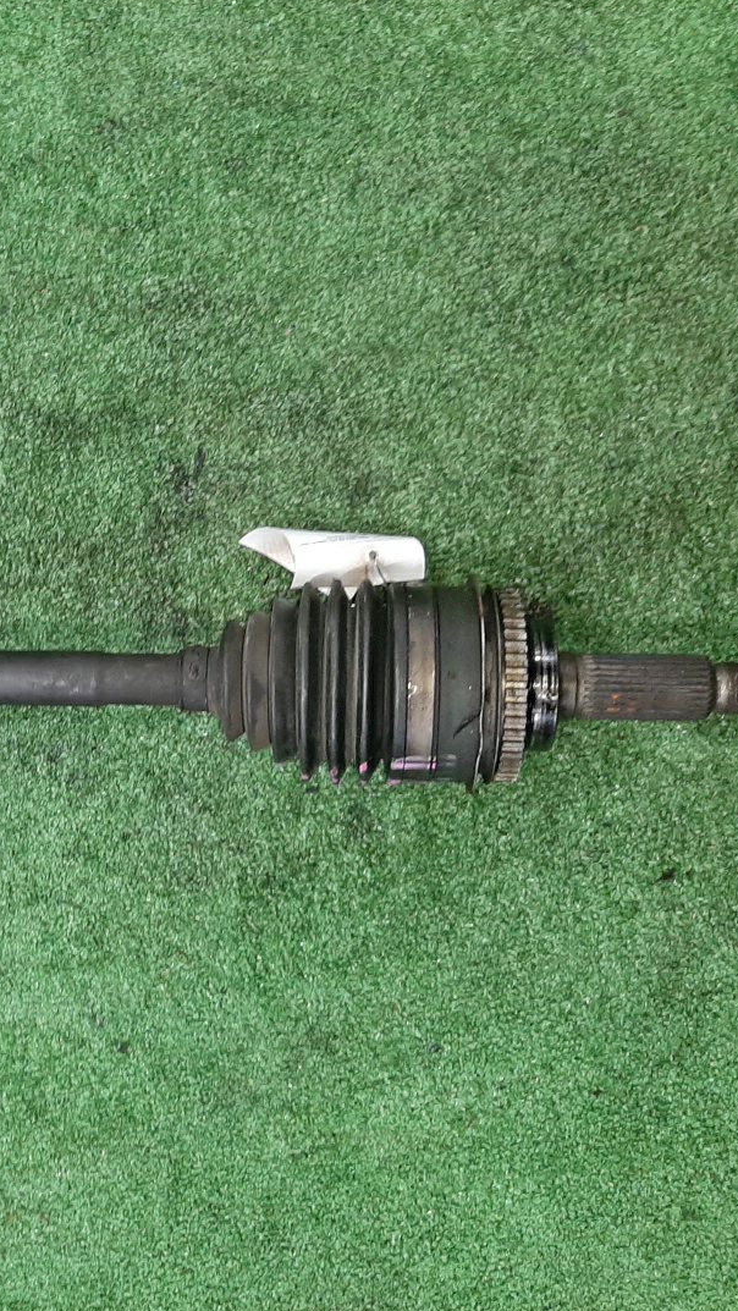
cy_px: 656
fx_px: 1321
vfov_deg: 52.8
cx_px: -27
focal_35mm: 38
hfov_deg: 28.9
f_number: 1.7
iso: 195
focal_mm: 3.93
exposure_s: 1/33
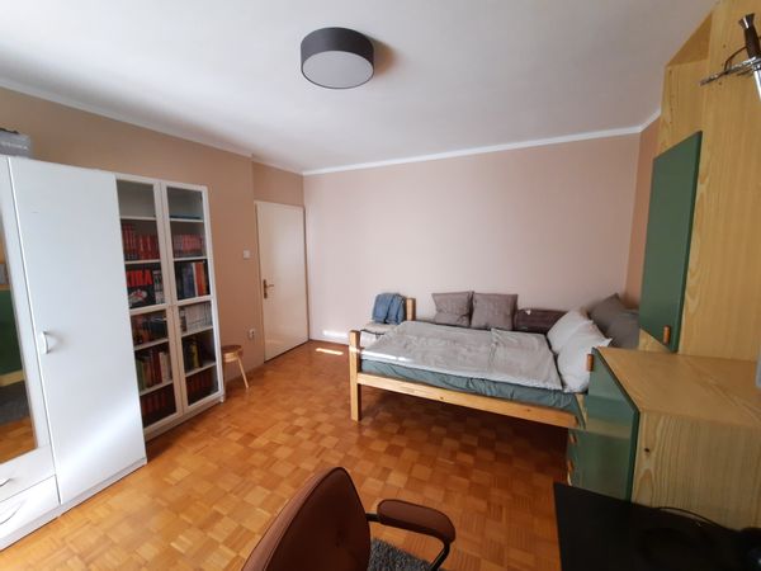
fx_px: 286
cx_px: 380
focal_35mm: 13
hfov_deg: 106.2
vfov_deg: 89.9
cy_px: 286
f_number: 2.2
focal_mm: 1.74
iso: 125
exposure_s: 1/50
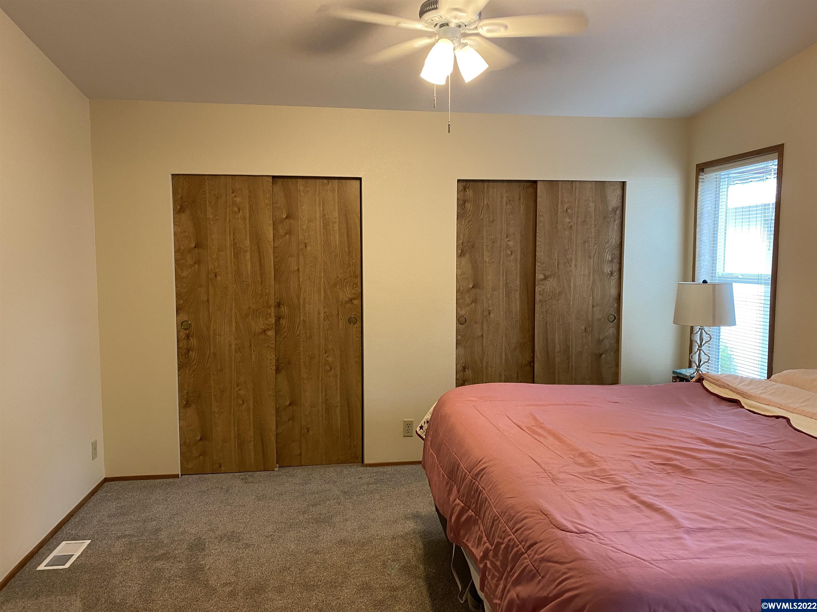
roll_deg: +0.4
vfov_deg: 53.1
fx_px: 614
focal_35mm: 26
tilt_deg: -5.5
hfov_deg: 67.3
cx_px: 408
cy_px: 306
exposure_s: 1/60
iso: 125
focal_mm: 4.25
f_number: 1.8
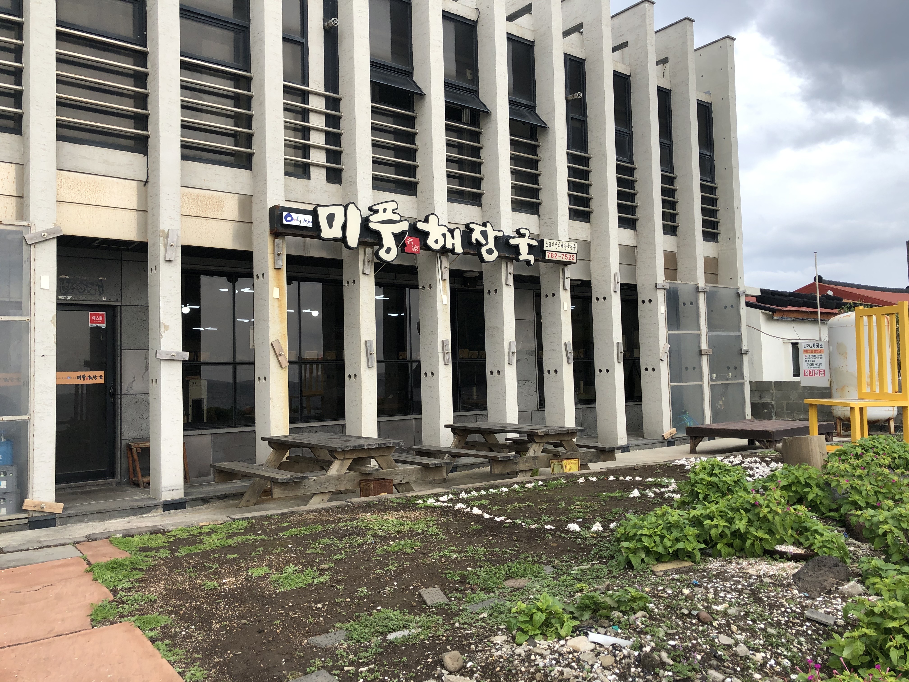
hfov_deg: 63.4
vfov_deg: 49.7
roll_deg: +2.2
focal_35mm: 28
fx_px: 735
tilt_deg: +3.3
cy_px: 341
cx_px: 454
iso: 20
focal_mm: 4
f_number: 1.8
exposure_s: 1/600
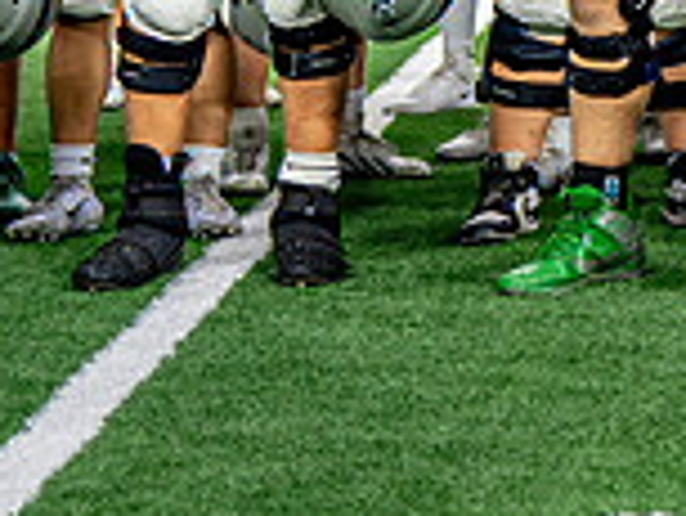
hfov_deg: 7.3
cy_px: -316
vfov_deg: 5.6
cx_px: 1291
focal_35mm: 261
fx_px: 5176
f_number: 2.8
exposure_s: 1/400
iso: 1000
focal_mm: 70
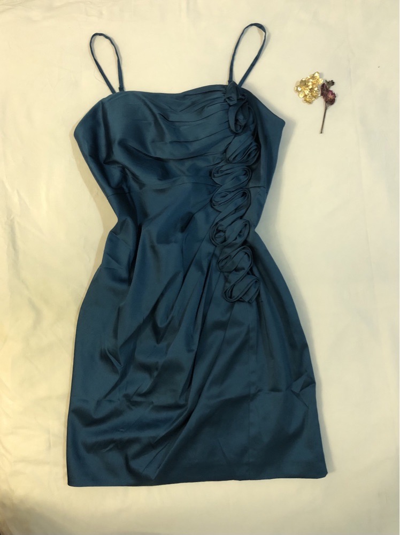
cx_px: 200
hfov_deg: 49.7
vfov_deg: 63.5
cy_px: 268
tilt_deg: -86.8
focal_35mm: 28
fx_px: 432
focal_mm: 4
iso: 100
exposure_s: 1/15
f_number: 1.8
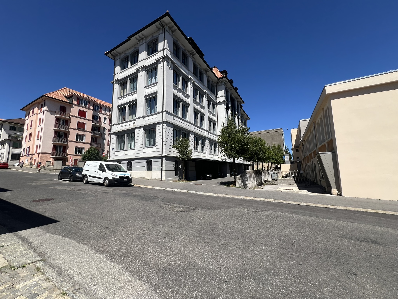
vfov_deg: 89.9
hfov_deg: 106.2
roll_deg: +1.2
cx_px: 199
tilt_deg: +7.5
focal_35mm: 13
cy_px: 150
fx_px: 149
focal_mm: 1.57
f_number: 1.8
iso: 32
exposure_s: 1/1946
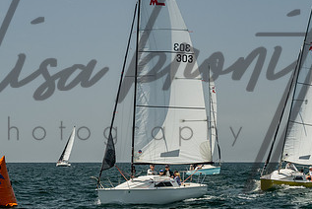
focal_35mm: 102
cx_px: 255
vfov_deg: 13.4
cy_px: 87
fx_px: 885
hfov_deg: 19.8
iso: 320
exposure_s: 1/800
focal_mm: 42
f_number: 5.6
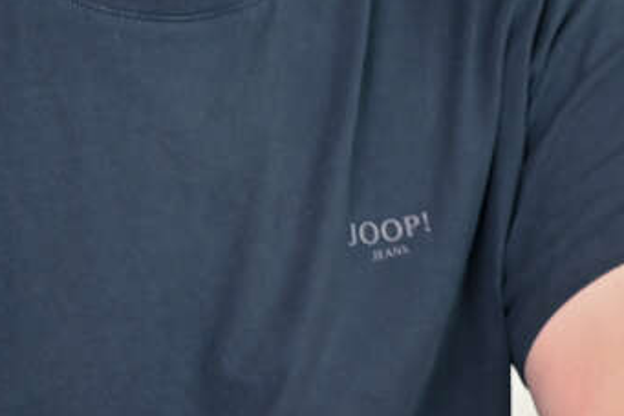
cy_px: -126
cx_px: 831
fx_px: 8957
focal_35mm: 517
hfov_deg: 4.0
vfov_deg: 2.7
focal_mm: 125
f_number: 2.8
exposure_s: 1/200
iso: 1250
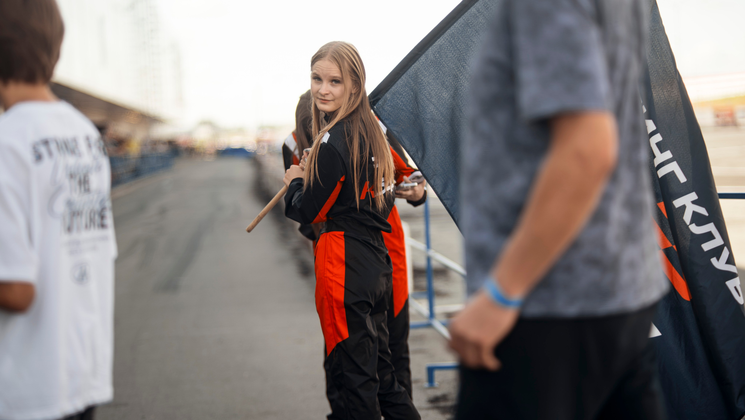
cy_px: 210
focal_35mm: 89
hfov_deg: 23.9
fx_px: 1759
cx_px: 372
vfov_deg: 13.6
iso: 100
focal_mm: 85
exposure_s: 1/200
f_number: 1.8
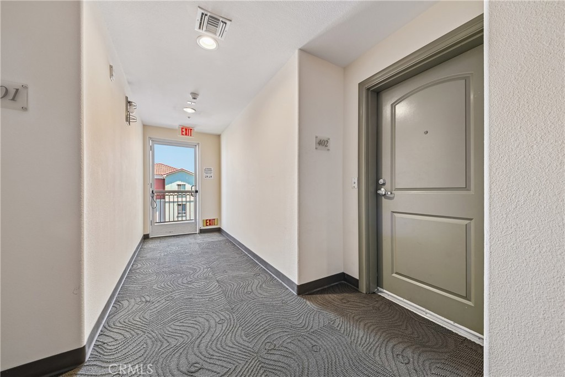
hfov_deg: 112.6
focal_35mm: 12
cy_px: 188
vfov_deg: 90.0
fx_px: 188
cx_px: 282
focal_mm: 12
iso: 400
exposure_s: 1/5
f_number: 8
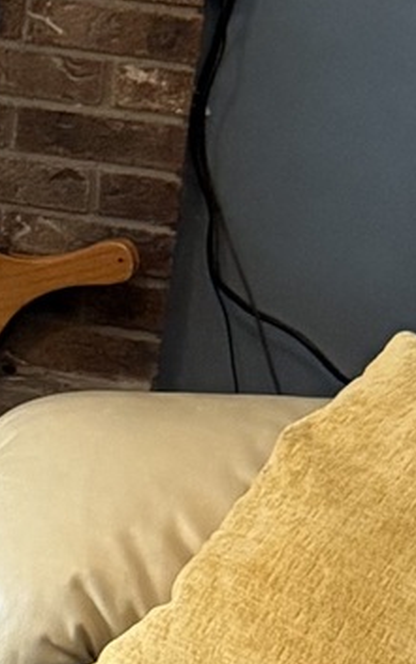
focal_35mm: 166
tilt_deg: -9.9
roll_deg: -4.6
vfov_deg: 12.4
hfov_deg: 7.1
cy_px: -83
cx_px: -840
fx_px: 3008
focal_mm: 6.76
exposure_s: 1/40
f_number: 1.78
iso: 640
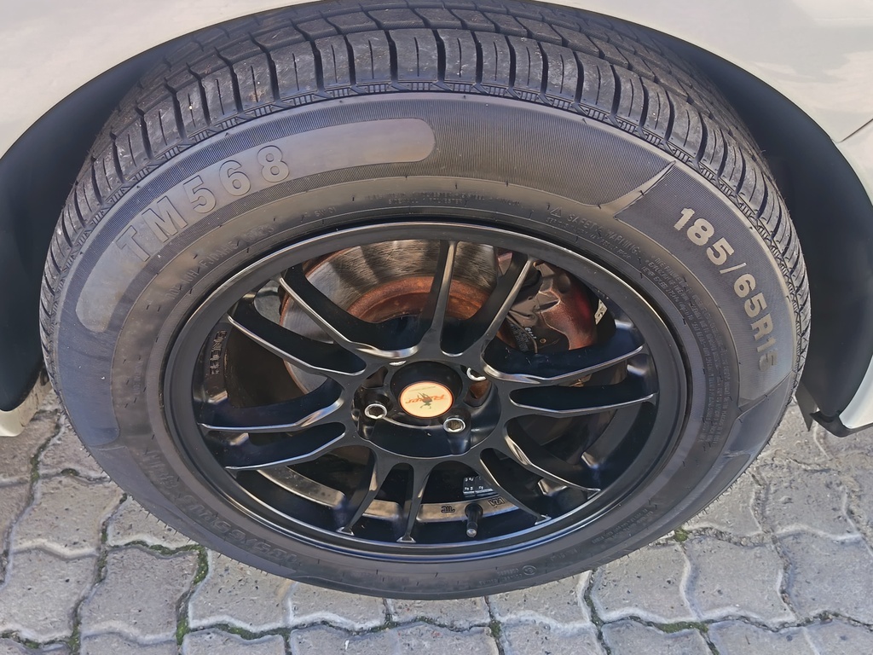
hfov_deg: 50.1
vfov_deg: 38.7
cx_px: 436
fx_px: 933
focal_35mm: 37
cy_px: 328
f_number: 1.75
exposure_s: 1/100
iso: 423
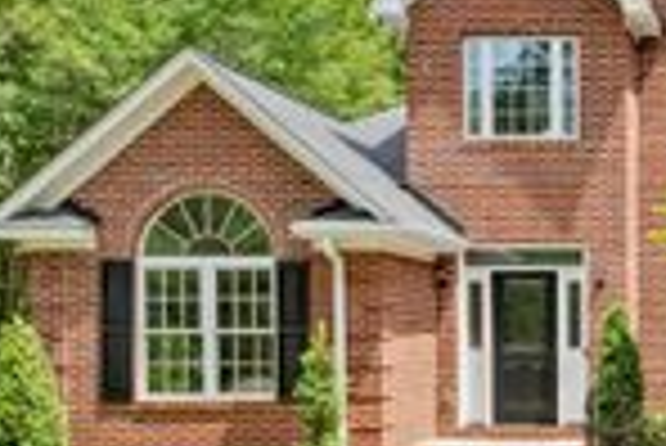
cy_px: 228
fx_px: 1031
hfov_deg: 28.1
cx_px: 909
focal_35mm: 56
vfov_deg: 24.4
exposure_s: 1/500
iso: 320
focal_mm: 11
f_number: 6.3
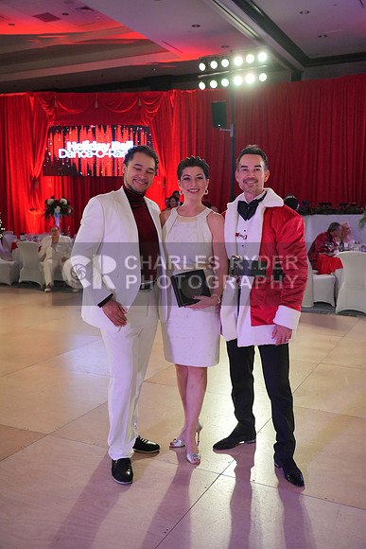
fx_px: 518
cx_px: 183
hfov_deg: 38.9
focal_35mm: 34
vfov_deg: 55.8
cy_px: 274
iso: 4000
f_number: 4
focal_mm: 34
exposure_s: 1/400
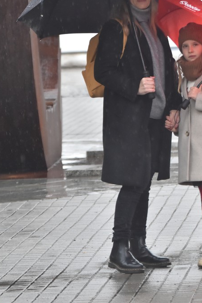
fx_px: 2828
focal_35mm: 336
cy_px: 79
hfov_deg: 4.1
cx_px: 157
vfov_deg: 6.1
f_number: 4.5
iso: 1250
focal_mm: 140
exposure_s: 1/400
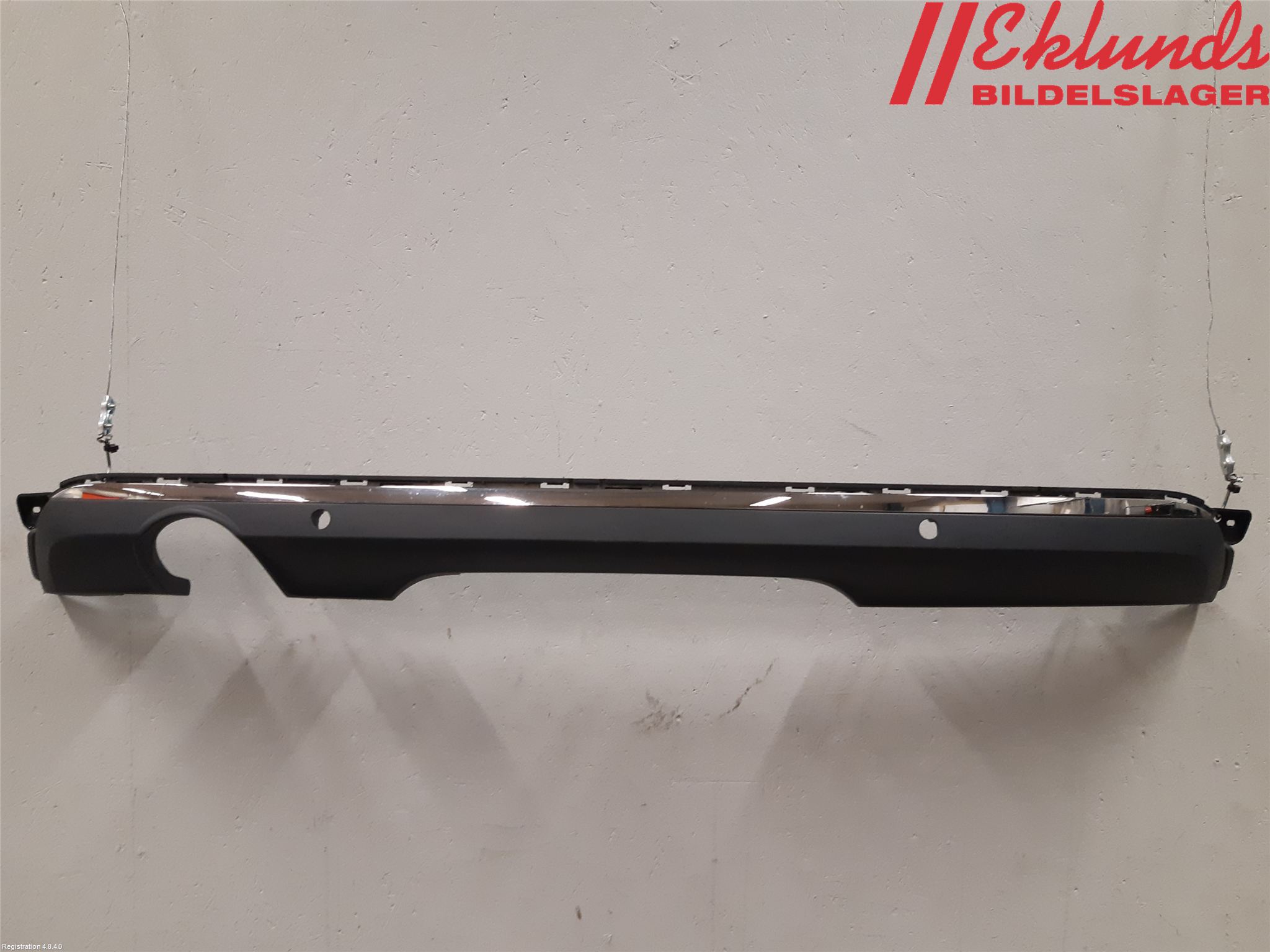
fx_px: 954
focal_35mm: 26
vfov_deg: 53.1
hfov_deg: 67.3
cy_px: 476
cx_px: 635
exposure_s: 1/60
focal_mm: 3.93
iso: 200
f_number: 1.7
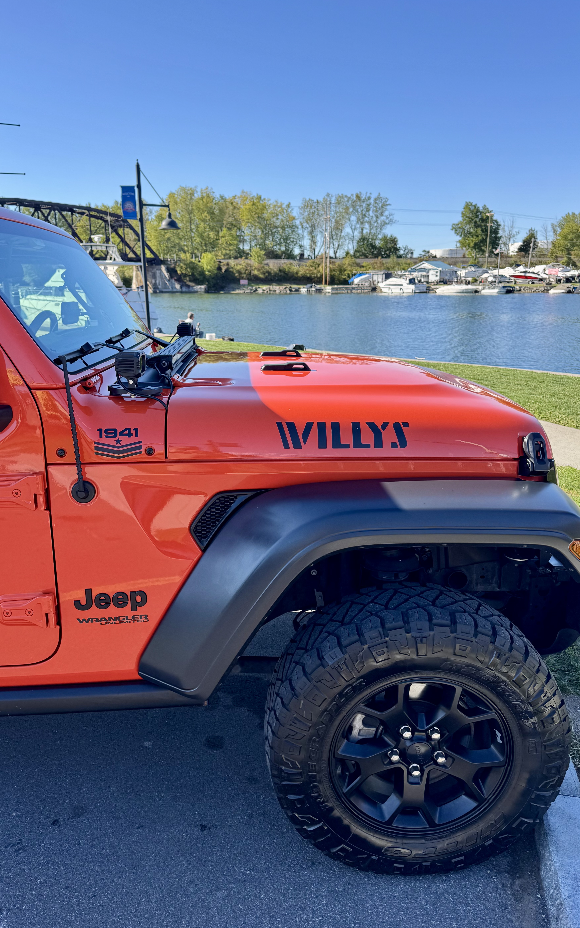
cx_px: 259
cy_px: 470
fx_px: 658
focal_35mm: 26
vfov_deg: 70.4
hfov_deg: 47.5
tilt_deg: -15.8
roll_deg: +1.6
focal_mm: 6.76
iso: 80
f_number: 1.78
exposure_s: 1/1597
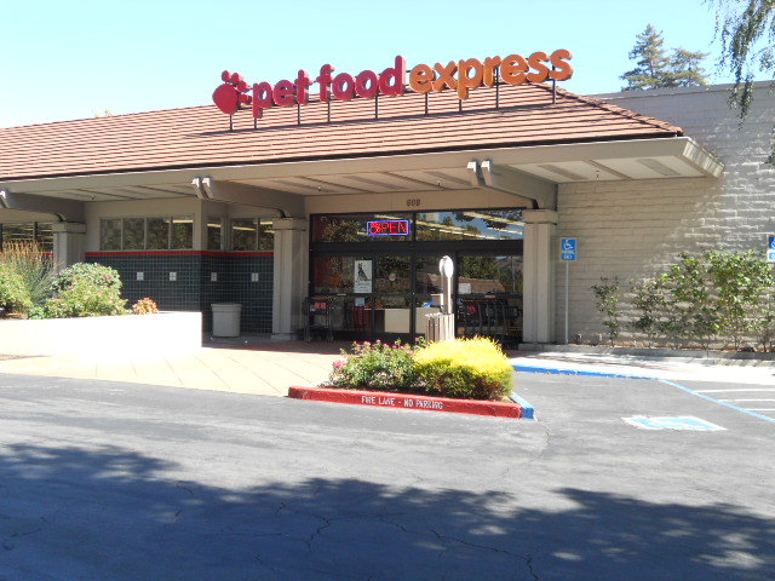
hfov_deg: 41.2
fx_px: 1030
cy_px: 290
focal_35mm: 46
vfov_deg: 31.5
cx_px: 388
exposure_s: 1/160
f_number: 4.3
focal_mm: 8.2
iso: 80
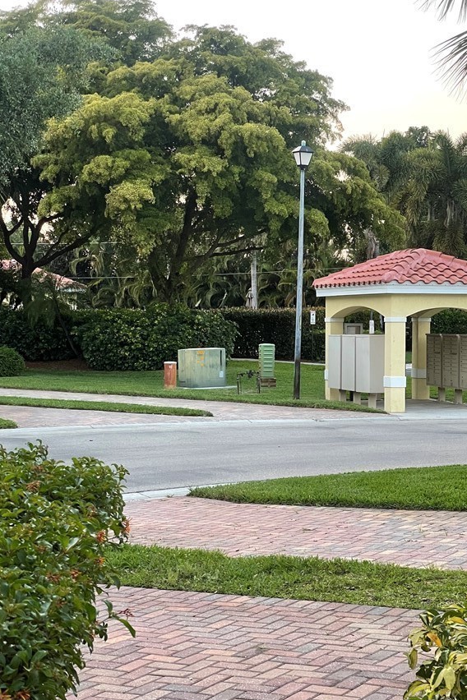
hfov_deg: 20.9
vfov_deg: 30.9
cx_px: 303
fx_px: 1265
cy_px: 380
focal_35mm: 65
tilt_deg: -1.5
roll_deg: -0.2
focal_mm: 6
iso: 125
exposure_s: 1/99
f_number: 2
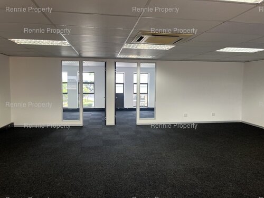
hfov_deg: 67.3
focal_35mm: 26
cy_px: 99
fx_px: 198
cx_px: 132
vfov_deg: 53.1
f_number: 1.6
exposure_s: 1/100
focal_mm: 5.1
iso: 80
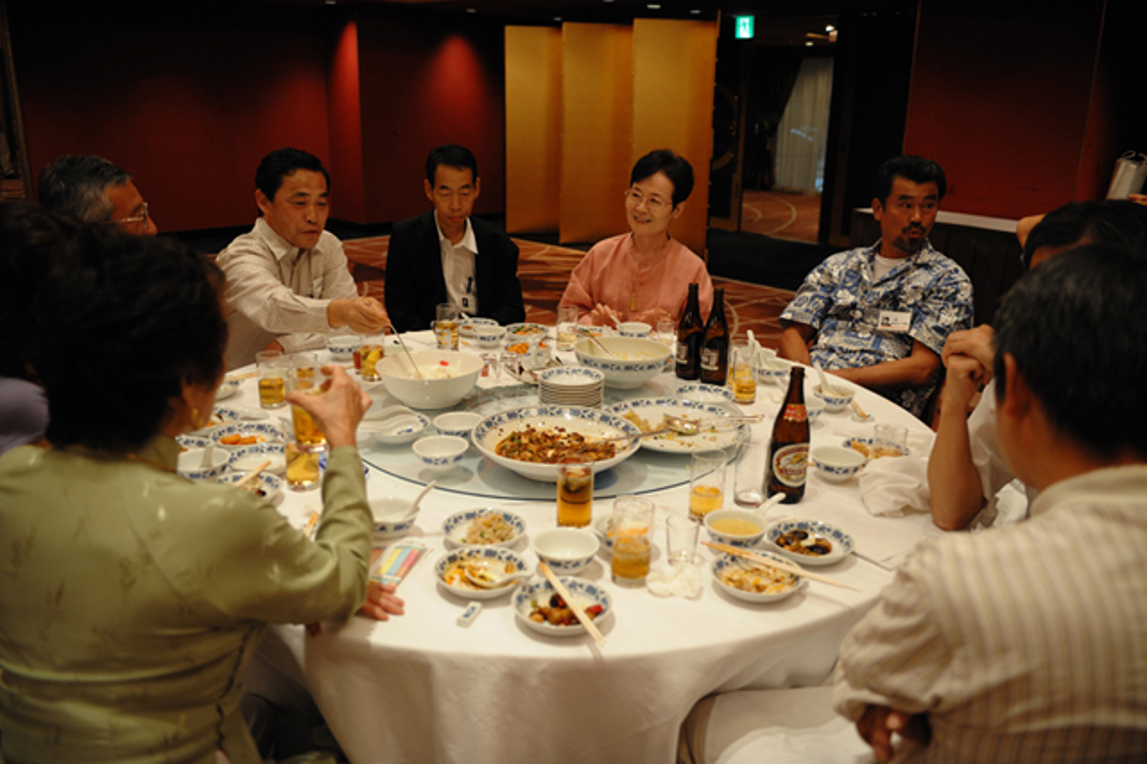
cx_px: 574
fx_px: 892
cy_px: 382
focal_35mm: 28
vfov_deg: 46.4
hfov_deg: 65.5
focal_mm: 28
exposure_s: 1/125
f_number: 2.8
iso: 1600
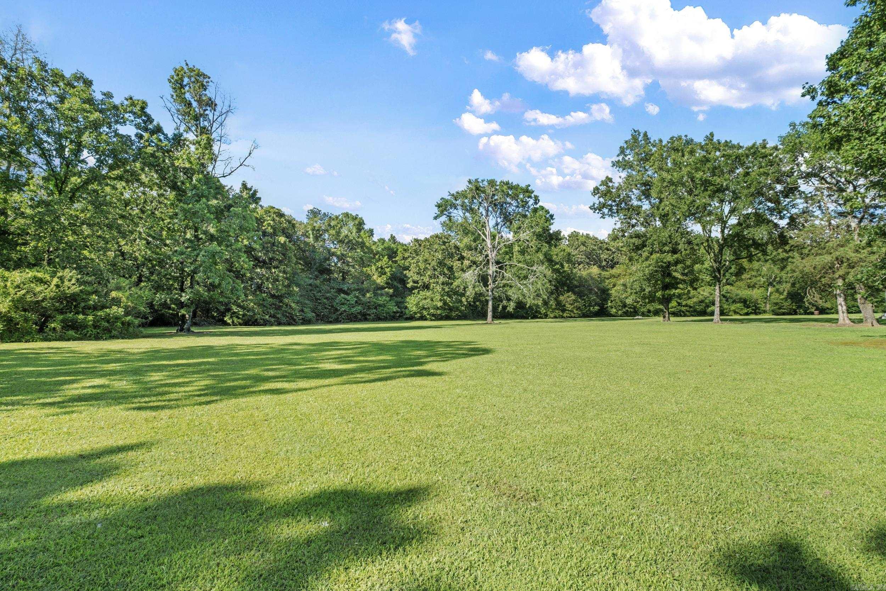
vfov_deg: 67.4
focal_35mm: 18
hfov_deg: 90.0
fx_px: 443
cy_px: 296
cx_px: 443
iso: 400
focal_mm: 12
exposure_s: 1/320
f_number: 8
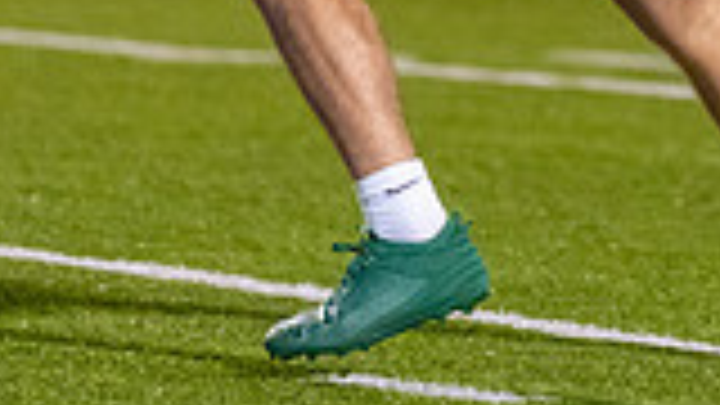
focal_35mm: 1026
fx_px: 19588
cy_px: -428
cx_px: 558
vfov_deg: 1.2
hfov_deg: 2.1
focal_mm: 185
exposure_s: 1/1000
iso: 3200
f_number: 2.8
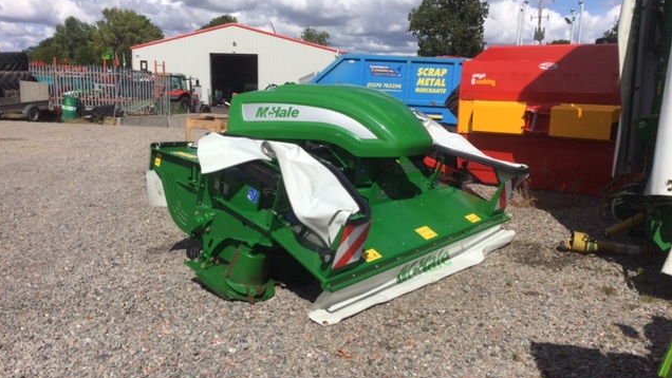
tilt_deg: -14.6
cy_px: 207
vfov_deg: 34.6
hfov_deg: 58.0
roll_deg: -2.7
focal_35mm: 34
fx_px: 606
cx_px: 335
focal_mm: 3.3
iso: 25
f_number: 2.4
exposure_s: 1/2331
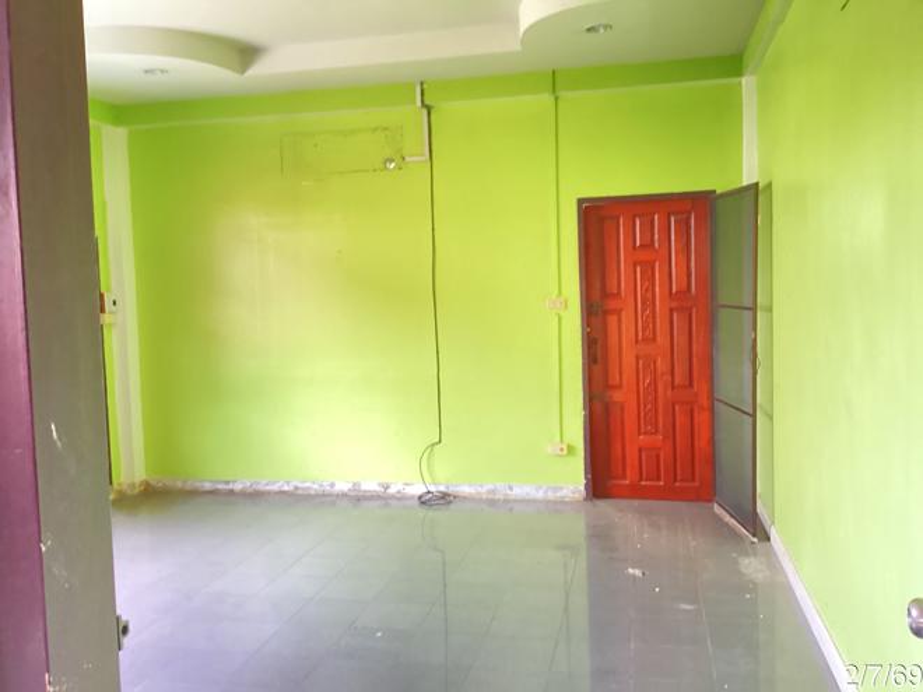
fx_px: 827
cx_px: 462
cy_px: 346
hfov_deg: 58.4
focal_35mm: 31
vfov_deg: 45.4
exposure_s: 1/17
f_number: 2.4
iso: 800
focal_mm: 3.3
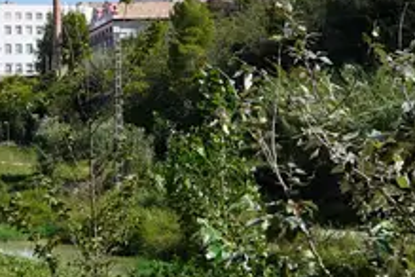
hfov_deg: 19.7
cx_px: -106
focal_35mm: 96
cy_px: 135
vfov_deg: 14.3
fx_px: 1107
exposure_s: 1/160
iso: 100
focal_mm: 28
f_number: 10
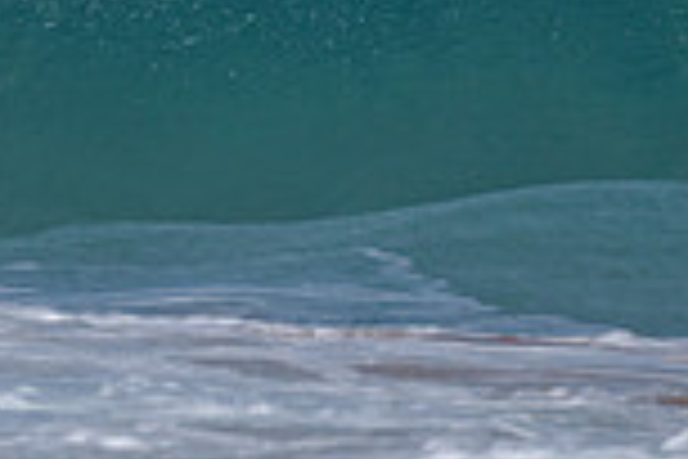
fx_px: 44564
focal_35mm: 2332
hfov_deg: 0.9
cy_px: -307
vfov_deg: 0.6
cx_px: 37
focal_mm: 500
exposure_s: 1/2000
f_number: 5.6
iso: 90
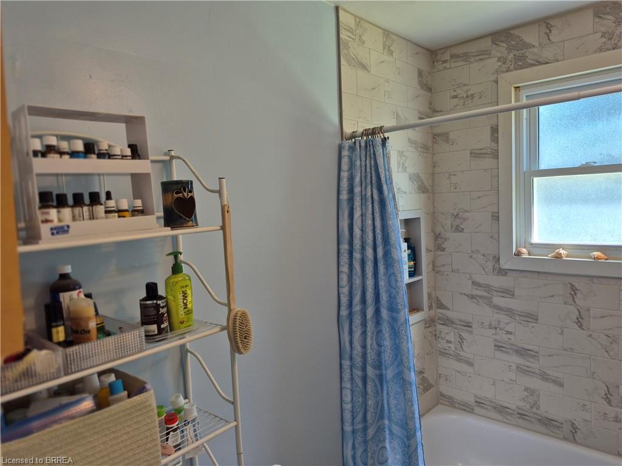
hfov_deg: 73.9
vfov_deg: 58.9
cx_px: 311
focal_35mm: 23
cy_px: 233
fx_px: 413
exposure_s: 1/120
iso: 40
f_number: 1.8
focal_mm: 5.4
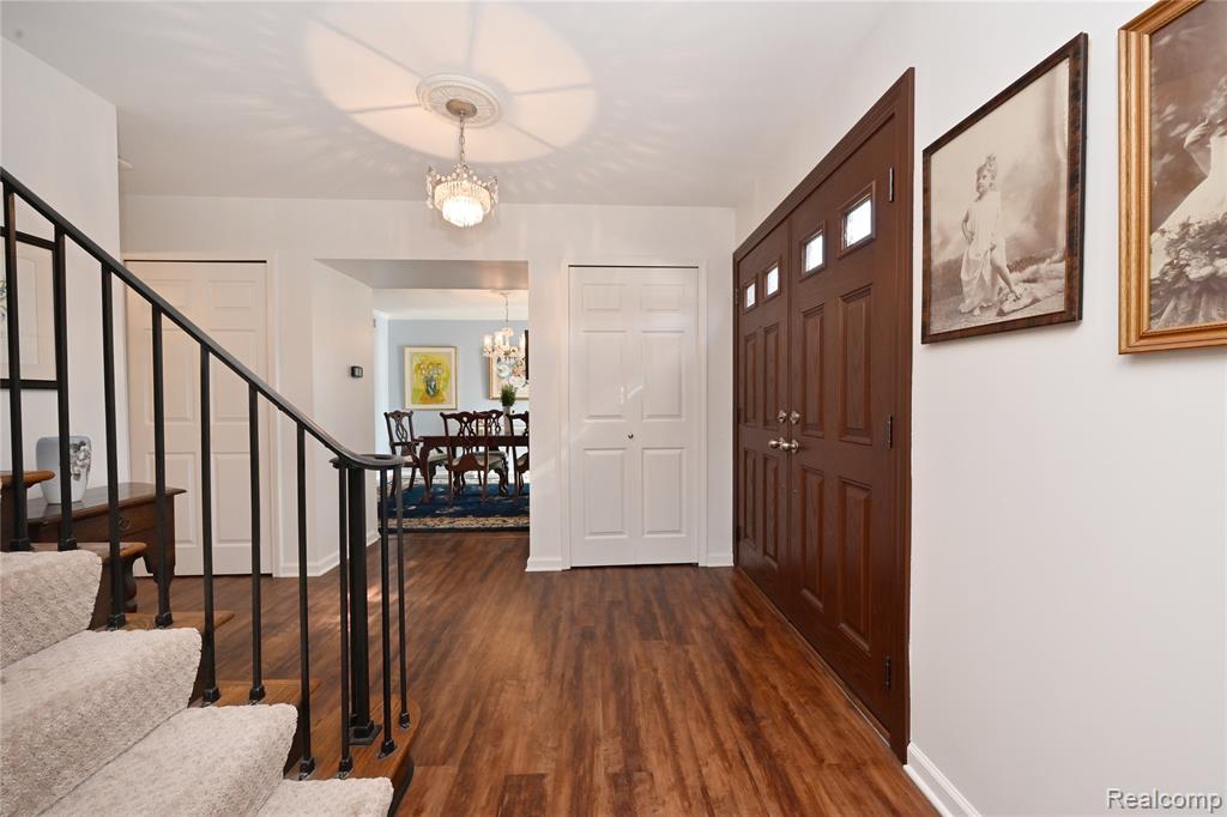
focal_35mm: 14
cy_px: 408
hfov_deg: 104.3
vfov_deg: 81.2
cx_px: 614
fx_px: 477
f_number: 10
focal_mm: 14
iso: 800
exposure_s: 1/60
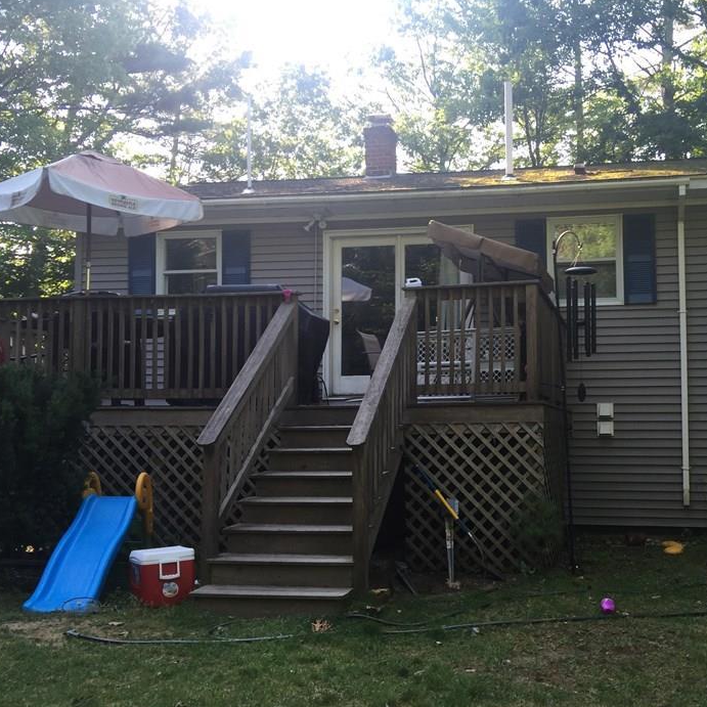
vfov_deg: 43.8
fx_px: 878
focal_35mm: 38
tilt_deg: +3.1
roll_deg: -1.8
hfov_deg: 43.2
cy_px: 388
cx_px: 477
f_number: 2.2
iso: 32
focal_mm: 4.15
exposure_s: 1/120
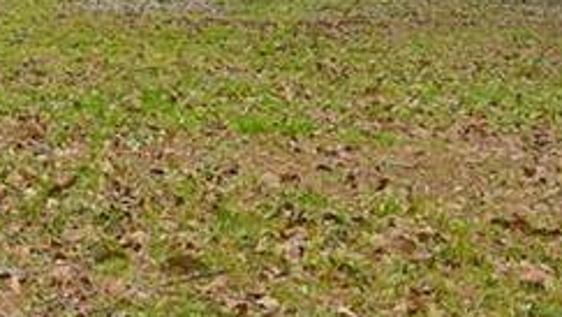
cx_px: 79
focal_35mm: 130
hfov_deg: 16.3
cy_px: -184
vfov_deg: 9.1
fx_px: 1941
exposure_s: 1/640
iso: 800
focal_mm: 29.5
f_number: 6.3
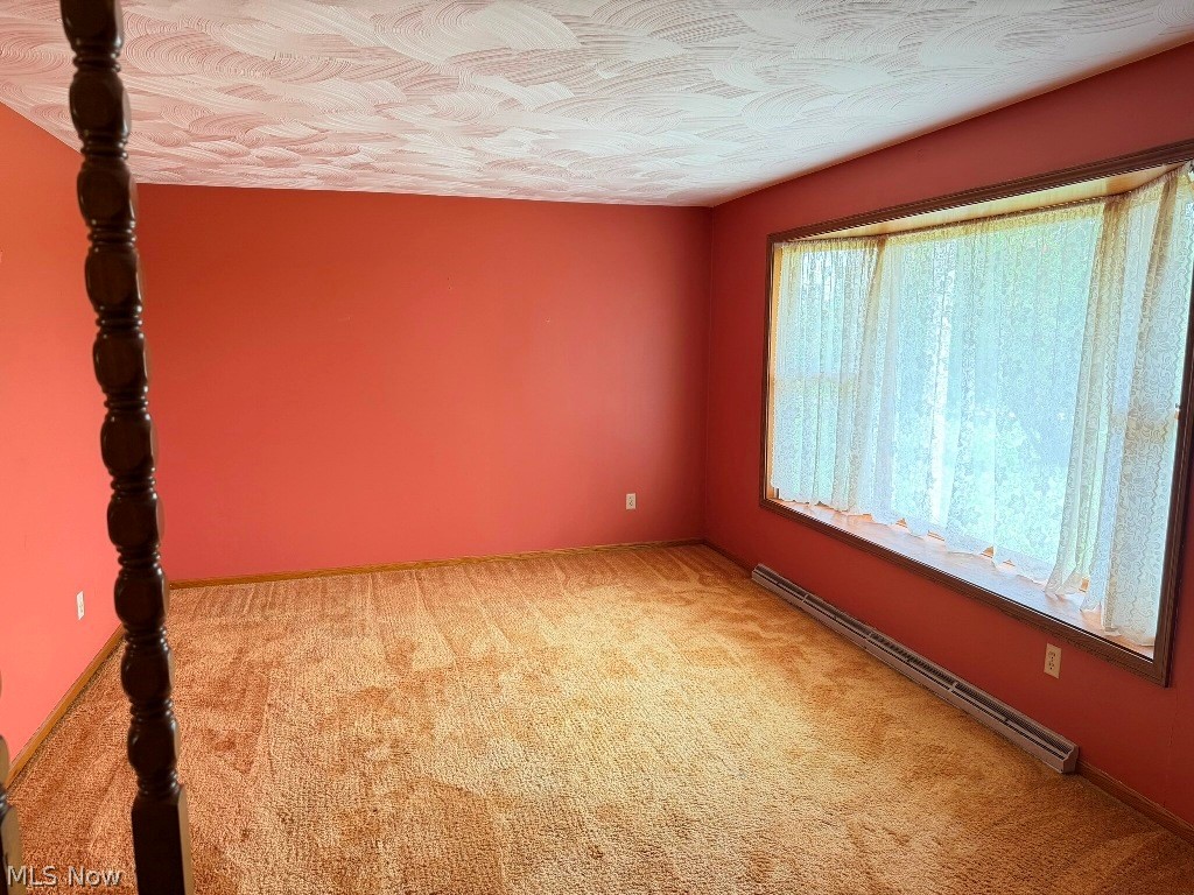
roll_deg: +1.0
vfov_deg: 56.8
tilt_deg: -7.7
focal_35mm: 24
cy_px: 448
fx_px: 828
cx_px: 597
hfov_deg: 71.6
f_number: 1.78
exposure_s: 1/60
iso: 320
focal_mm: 6.76
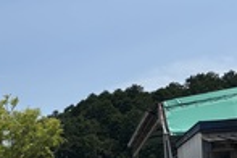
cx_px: -150
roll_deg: +1.3
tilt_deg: +2.0
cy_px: 208
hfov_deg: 16.4
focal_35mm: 110
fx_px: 724
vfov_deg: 12.1
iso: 50
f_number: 1.6
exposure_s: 1/5348
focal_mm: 5.96
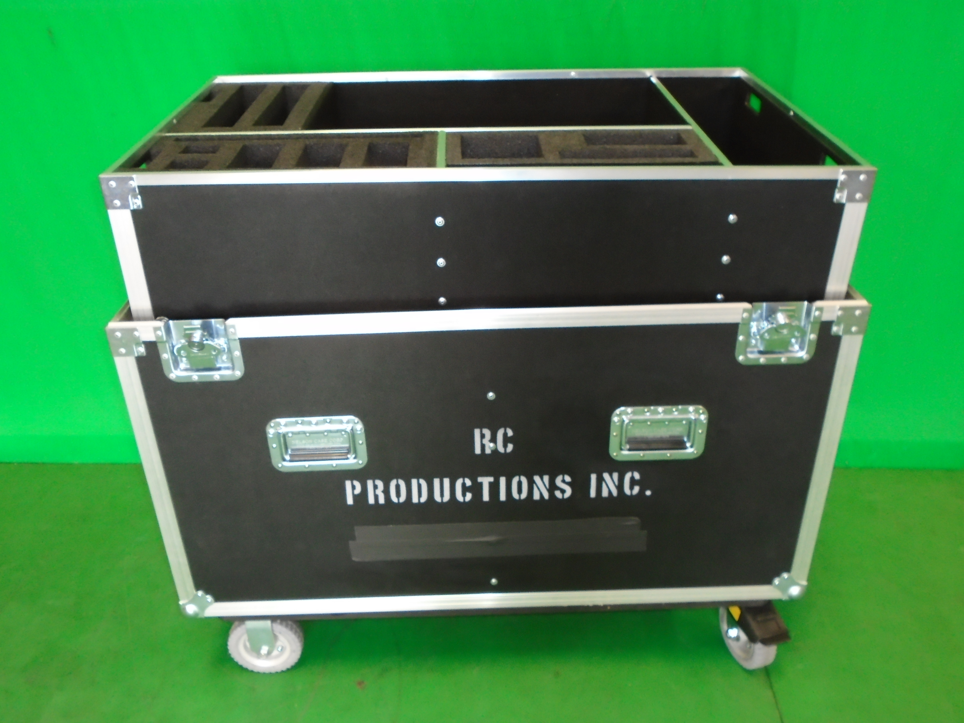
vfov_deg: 45.4
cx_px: 482
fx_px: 863
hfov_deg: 58.4
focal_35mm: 31
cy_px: 362
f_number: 3.5
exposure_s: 1/40
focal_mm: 5.5
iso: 320
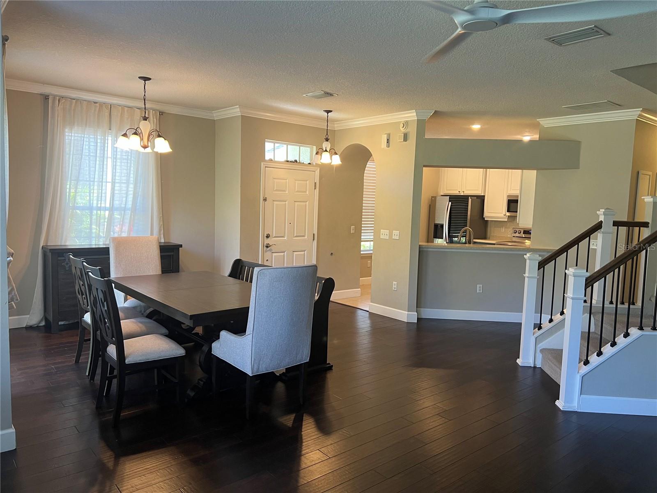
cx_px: 328
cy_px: 246
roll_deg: -2.4
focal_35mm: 26
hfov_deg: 67.3
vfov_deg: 53.1
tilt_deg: -5.8
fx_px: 493
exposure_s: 1/60
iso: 100
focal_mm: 5.7
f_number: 1.5
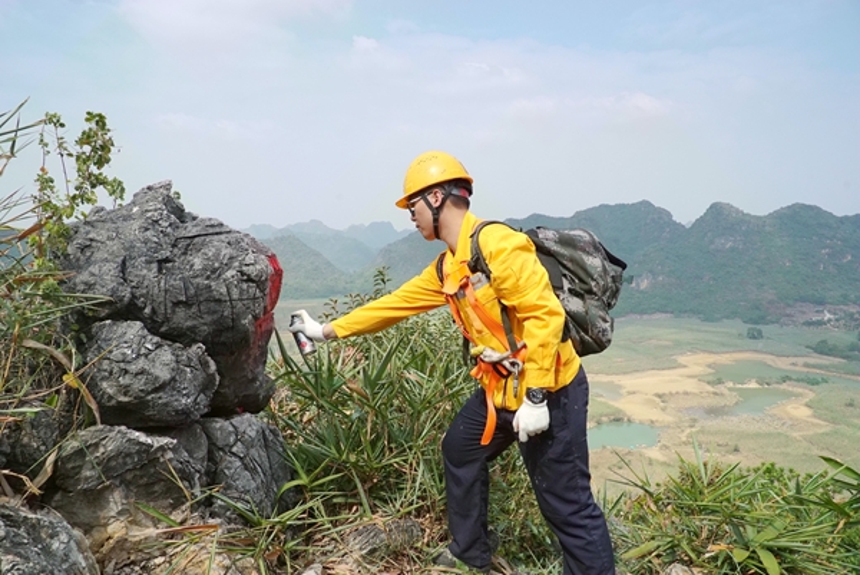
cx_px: 430
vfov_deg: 53.2
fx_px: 574
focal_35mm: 24
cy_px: 288
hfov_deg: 73.7
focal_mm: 24
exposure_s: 1/2500
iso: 1600
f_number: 10
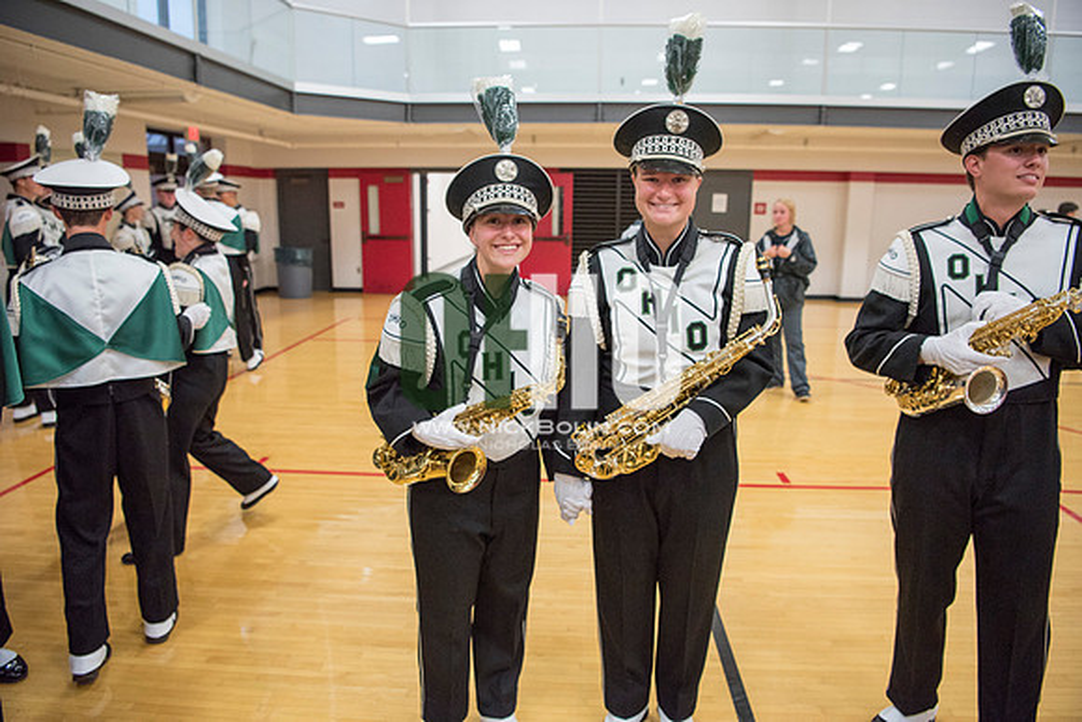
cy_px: 361
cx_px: 541
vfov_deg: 53.2
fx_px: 721
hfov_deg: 73.7
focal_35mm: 24
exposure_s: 1/320
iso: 2000
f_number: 3.2
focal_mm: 24
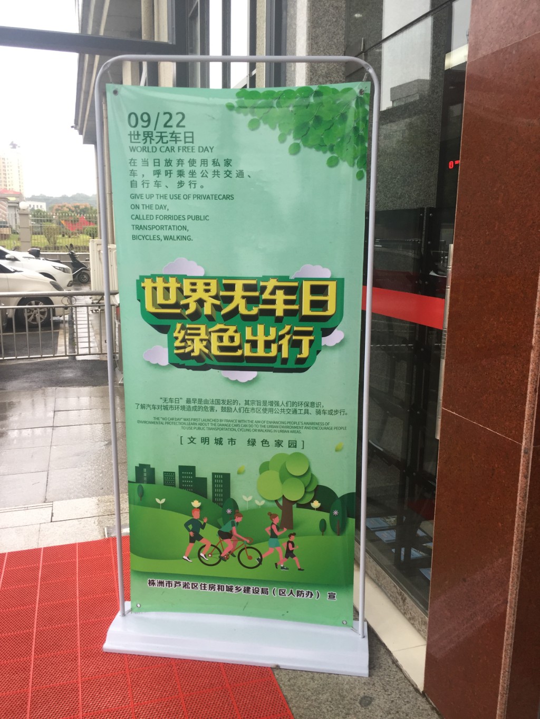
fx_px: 603
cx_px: 270
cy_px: 360
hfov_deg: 48.2
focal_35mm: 29
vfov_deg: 61.7
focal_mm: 4.15
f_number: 2.2
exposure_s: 1/50
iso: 40
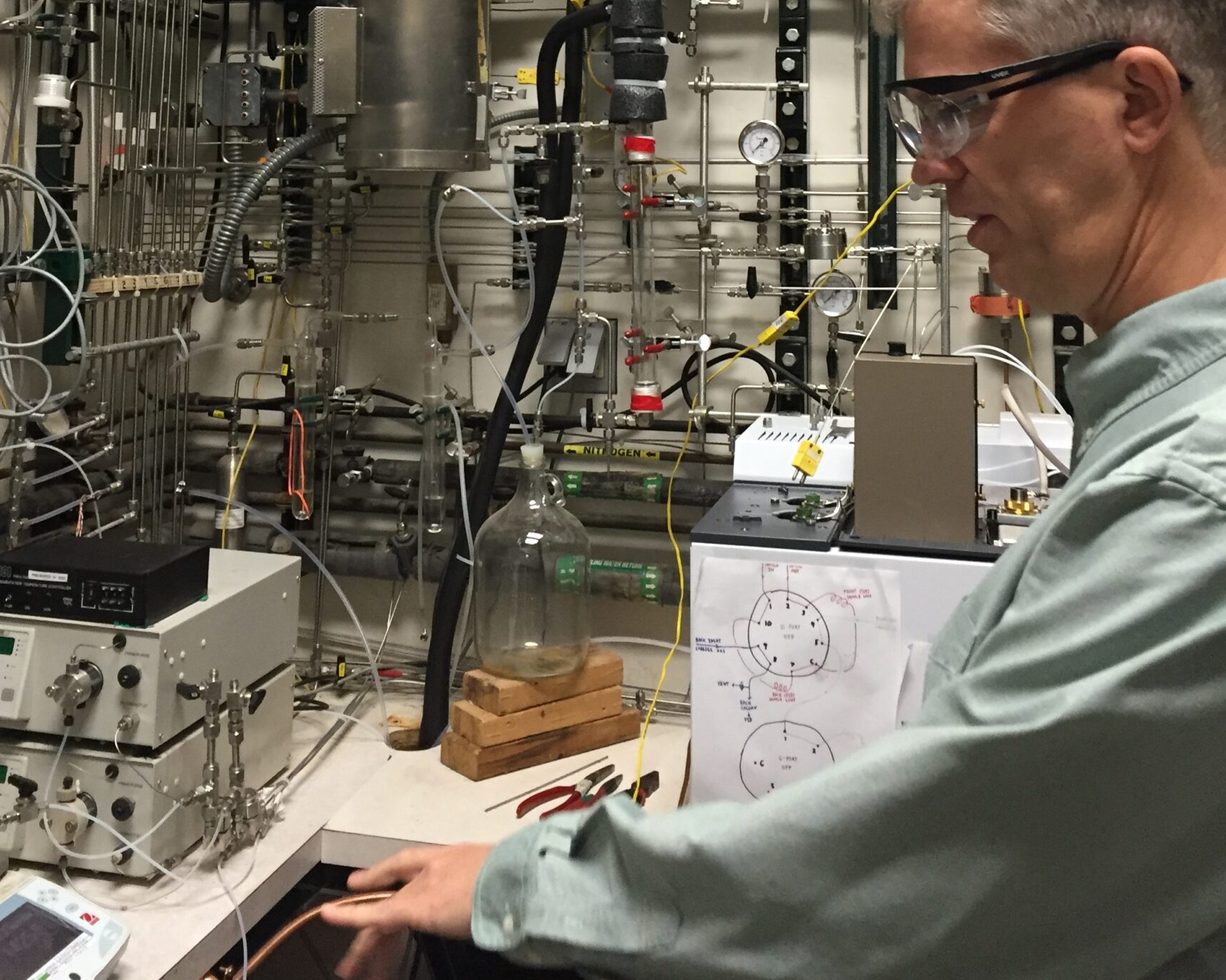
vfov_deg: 33.7
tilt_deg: +4.5
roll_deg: -0.7
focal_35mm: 42
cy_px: 97
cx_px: 564
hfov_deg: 43.8
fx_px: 1524
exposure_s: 1/30
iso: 125
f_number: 2.2
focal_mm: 4.15
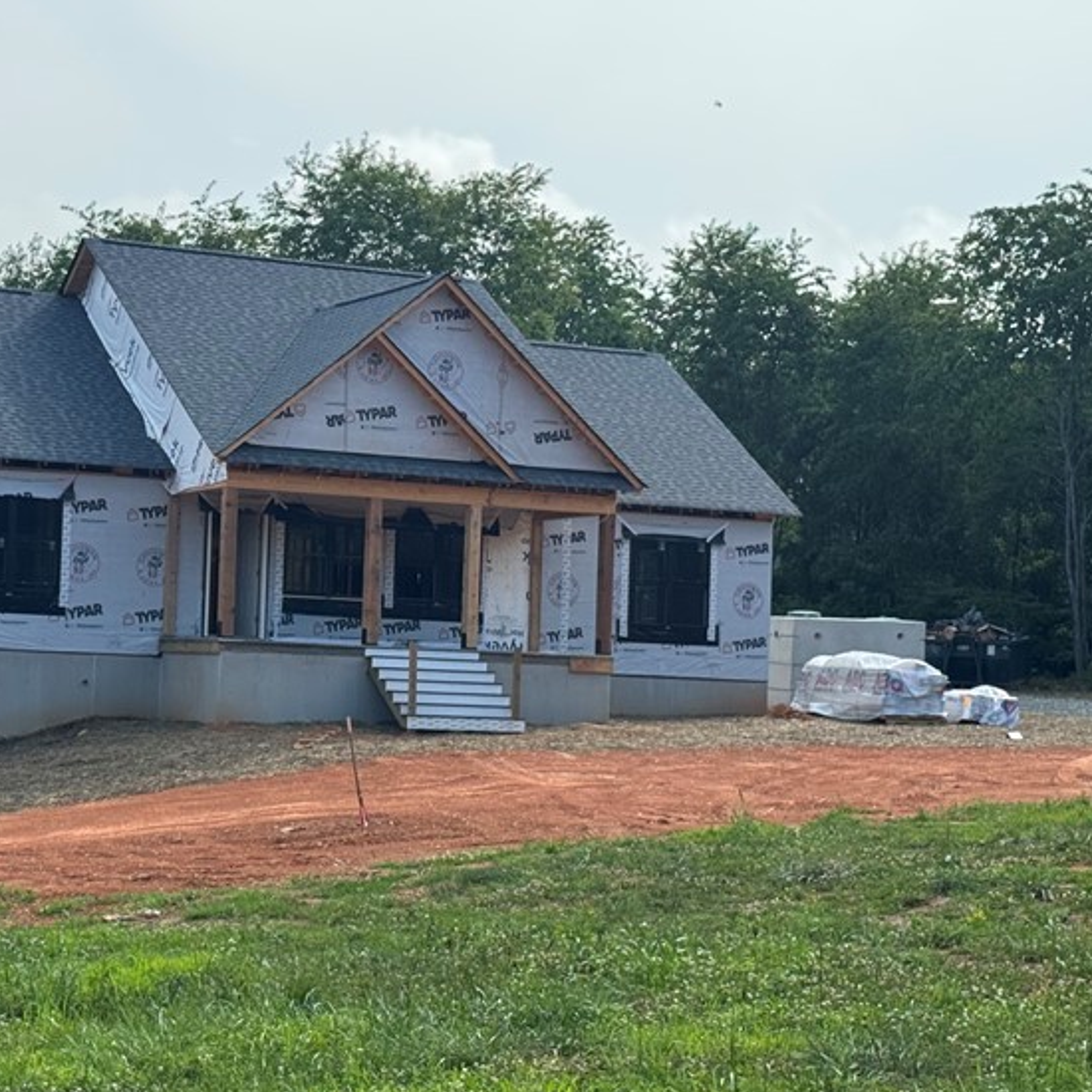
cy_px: 604
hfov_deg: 21.9
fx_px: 2820
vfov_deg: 21.9
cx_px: 403
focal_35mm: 79
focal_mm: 6.76
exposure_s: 1/3425
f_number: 1.78
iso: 64
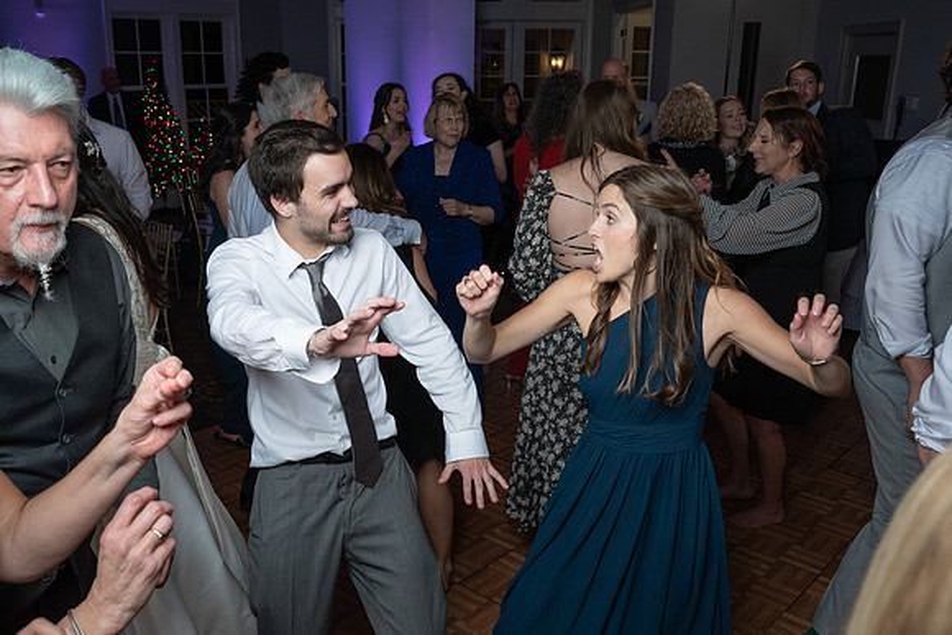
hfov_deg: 56.5
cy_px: 342
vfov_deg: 39.5
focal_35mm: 33
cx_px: 415
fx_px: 883
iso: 2000
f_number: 5.6
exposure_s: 1/200
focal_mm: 28
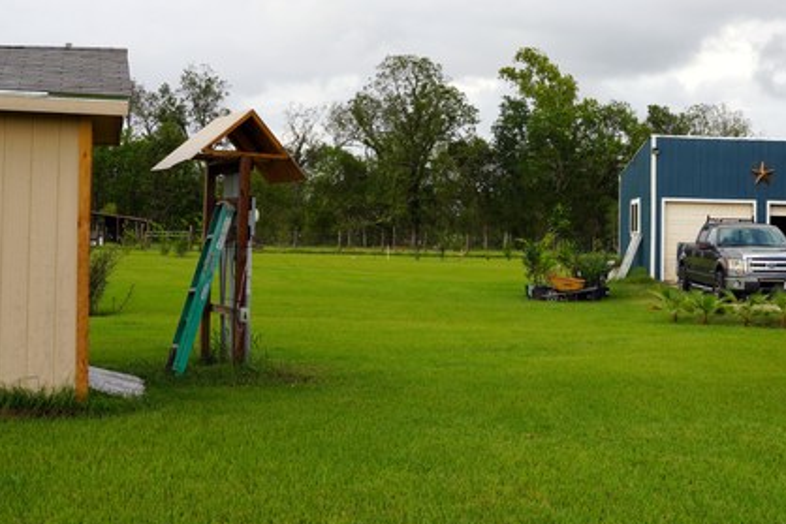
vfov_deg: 20.6
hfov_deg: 30.0
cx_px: 587
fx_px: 1440
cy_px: 211
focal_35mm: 66
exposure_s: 1/125
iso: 100
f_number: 8
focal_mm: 23
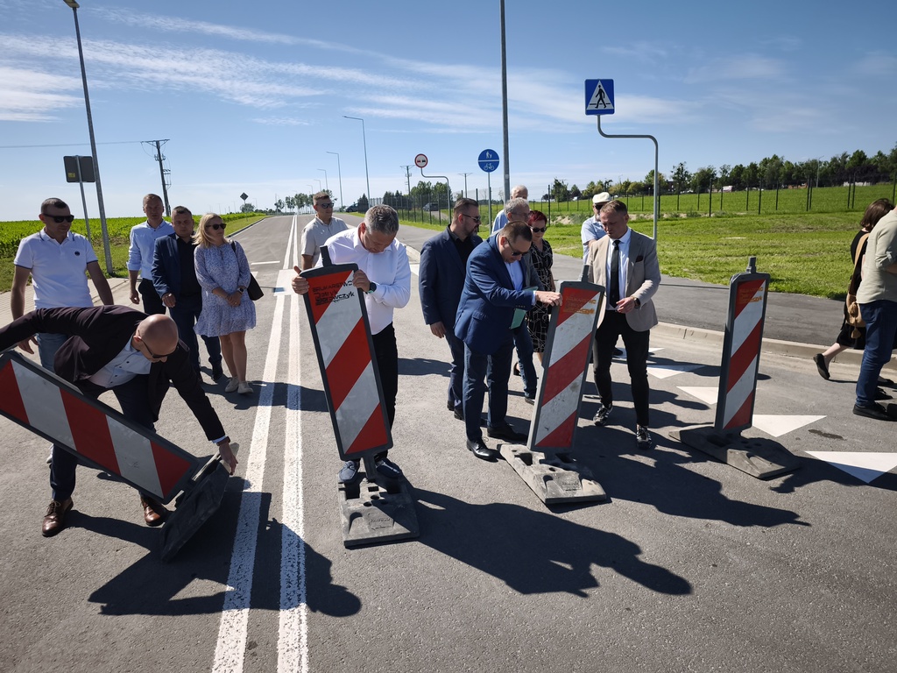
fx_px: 596
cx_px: 448
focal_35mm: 23
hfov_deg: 73.9
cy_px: 336
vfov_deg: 58.9
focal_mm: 6.57
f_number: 1.6
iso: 50
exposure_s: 1/1665
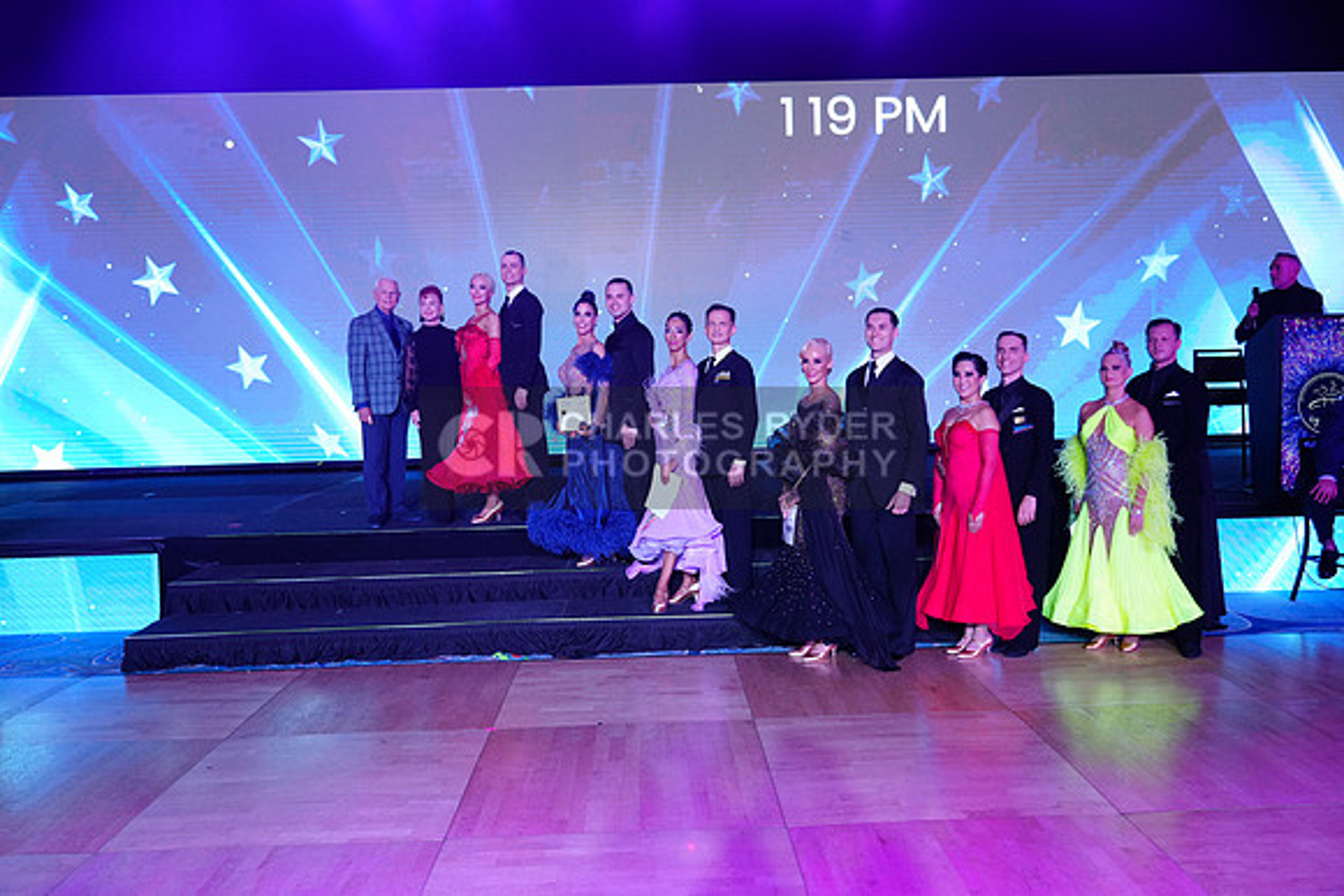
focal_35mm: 29
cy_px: 448
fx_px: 1083
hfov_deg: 63.6
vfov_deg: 45.0
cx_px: 672
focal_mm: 29
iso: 2000
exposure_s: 1/500
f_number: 4
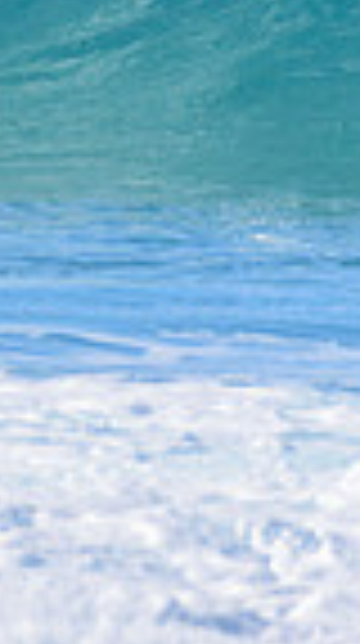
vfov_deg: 0.7
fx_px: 54309
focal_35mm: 3187
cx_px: -400
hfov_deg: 0.4
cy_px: -196
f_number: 5.6
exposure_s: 1/2000
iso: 320
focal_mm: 500
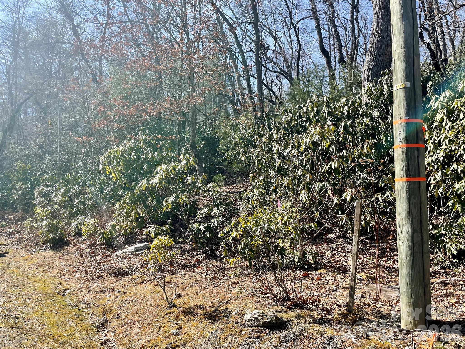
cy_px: 174
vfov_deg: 53.1
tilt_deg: +6.2
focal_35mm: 26
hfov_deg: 67.3
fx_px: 349
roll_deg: -1.3
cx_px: 232
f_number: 1.6
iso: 32
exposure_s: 1/1435
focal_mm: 4.2
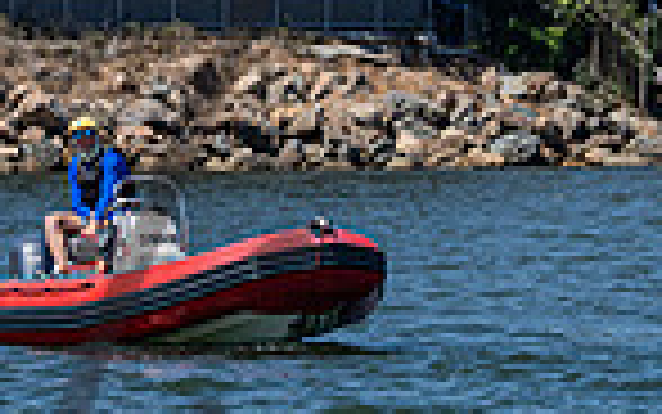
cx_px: 697
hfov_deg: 5.1
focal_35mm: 414
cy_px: 676
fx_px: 7472
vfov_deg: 3.2
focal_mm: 79
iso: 250
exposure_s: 1/1250
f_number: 6
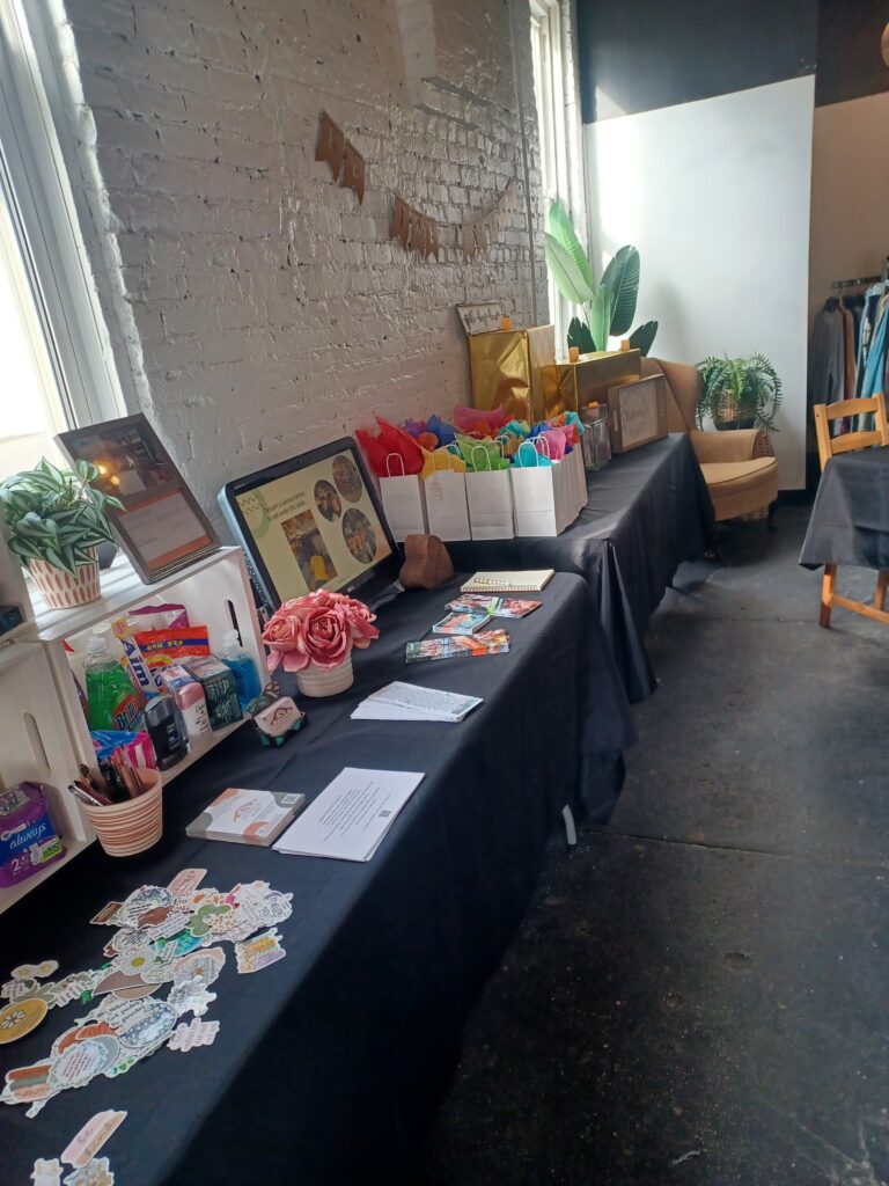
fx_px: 856
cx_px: 444
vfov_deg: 69.4
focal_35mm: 25
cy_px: 593
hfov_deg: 54.9
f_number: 1.8
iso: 200
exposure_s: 1/60
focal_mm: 4.6
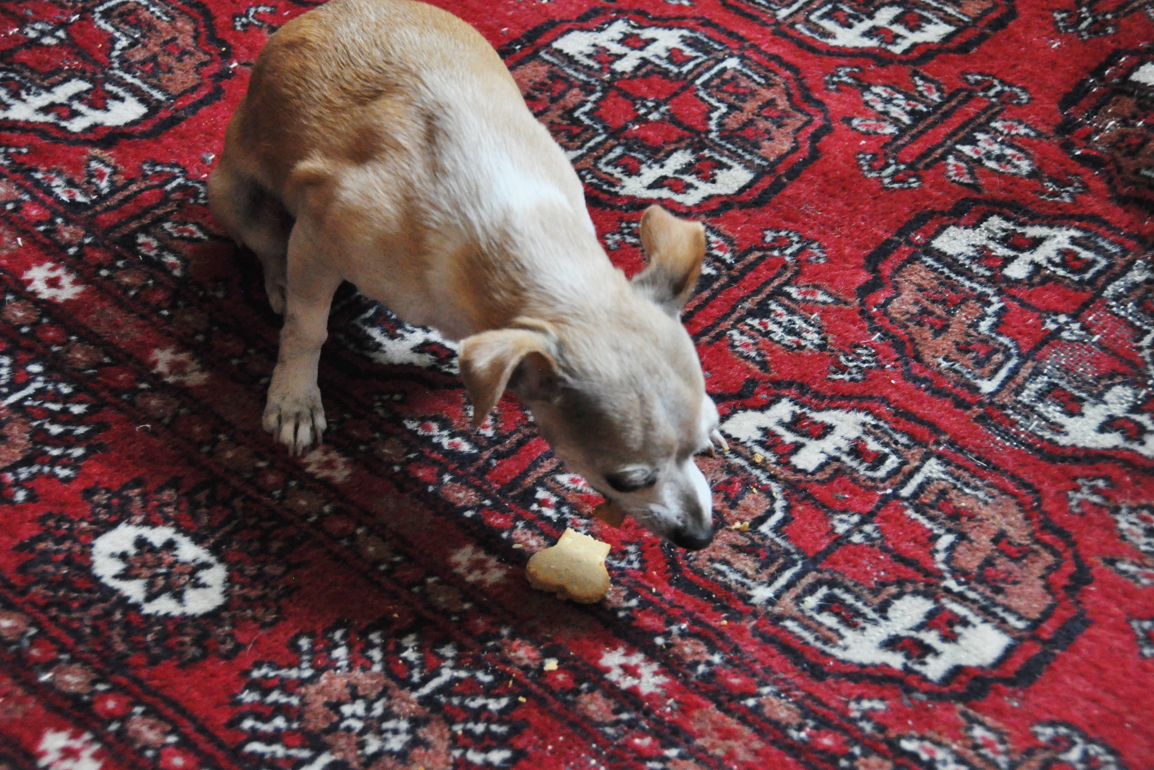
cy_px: 382
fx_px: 2532
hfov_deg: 25.7
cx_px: 582
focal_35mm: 79
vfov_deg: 17.3
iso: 2000
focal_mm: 52
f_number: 5.6
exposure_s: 1/200
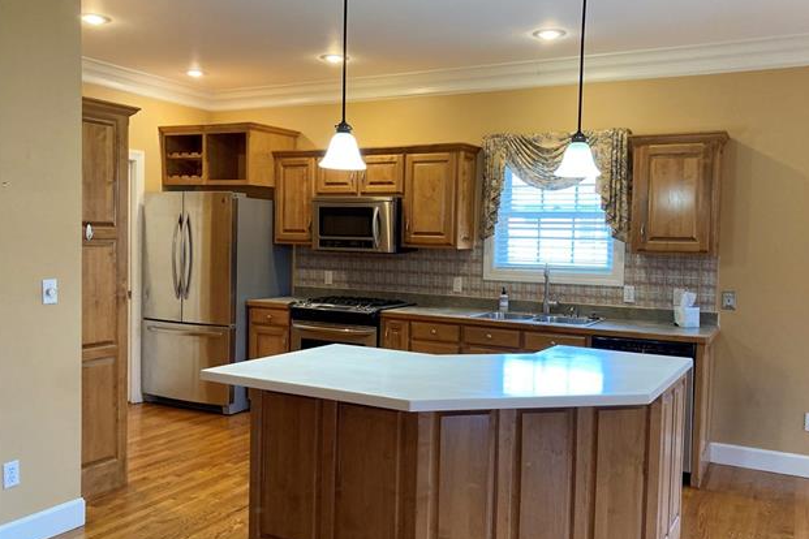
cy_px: 283
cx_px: 408
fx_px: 674
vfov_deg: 43.6
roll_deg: -0.3
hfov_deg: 61.9
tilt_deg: -2.5
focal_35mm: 30
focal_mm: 3.99
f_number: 1.8
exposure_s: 1/60
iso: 160
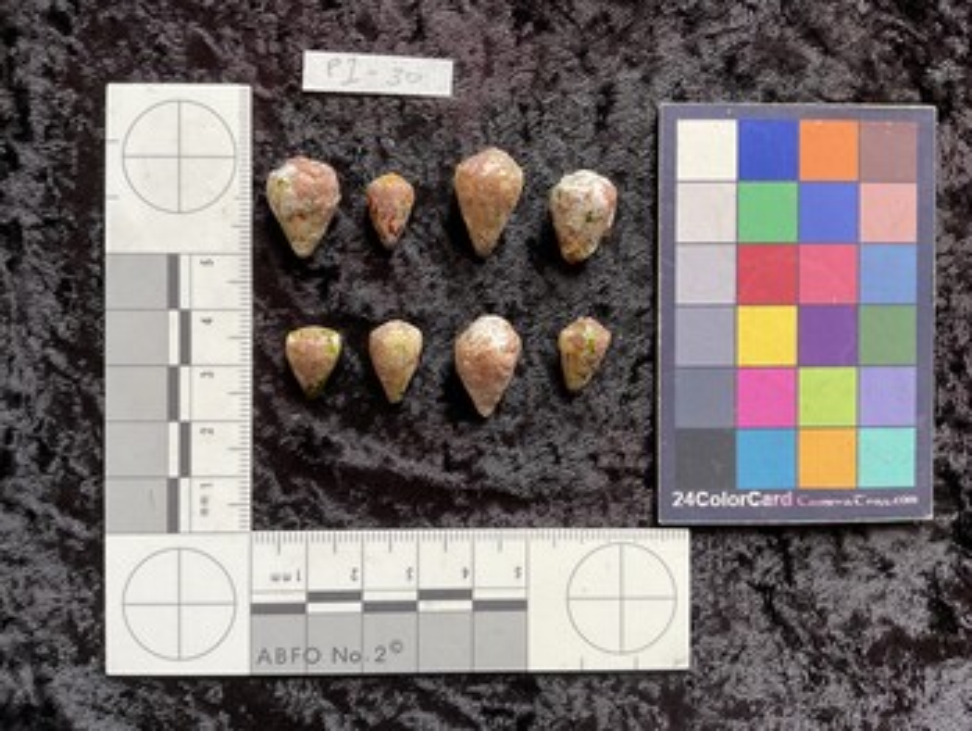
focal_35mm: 29
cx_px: 486
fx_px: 815
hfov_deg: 61.6
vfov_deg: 48.3
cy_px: 366
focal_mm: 3
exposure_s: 1/120
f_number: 1.8
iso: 64
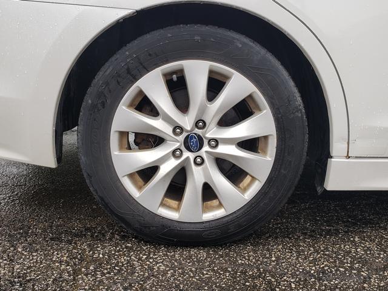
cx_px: 194
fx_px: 291
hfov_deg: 67.3
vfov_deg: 53.1
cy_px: 146
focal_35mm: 26
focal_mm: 4.3
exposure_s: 1/50
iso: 64
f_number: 2.4
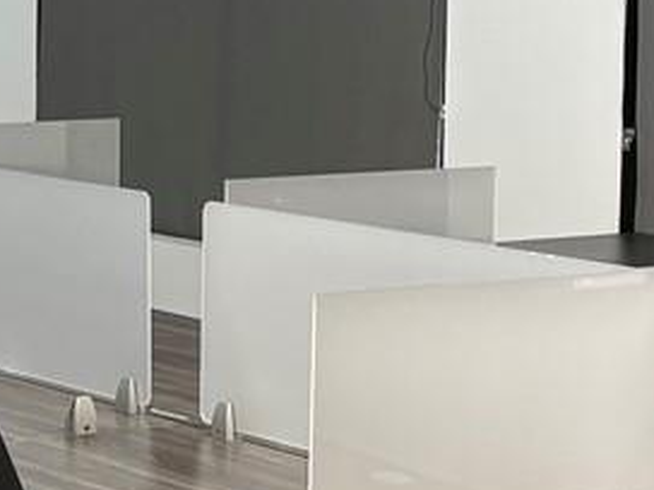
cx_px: -38
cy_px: 159
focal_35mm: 153
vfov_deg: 9.7
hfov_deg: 12.7
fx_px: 2891
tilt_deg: -5.0
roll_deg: -0.3
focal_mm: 5.96
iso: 64
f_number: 1.6
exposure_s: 1/60
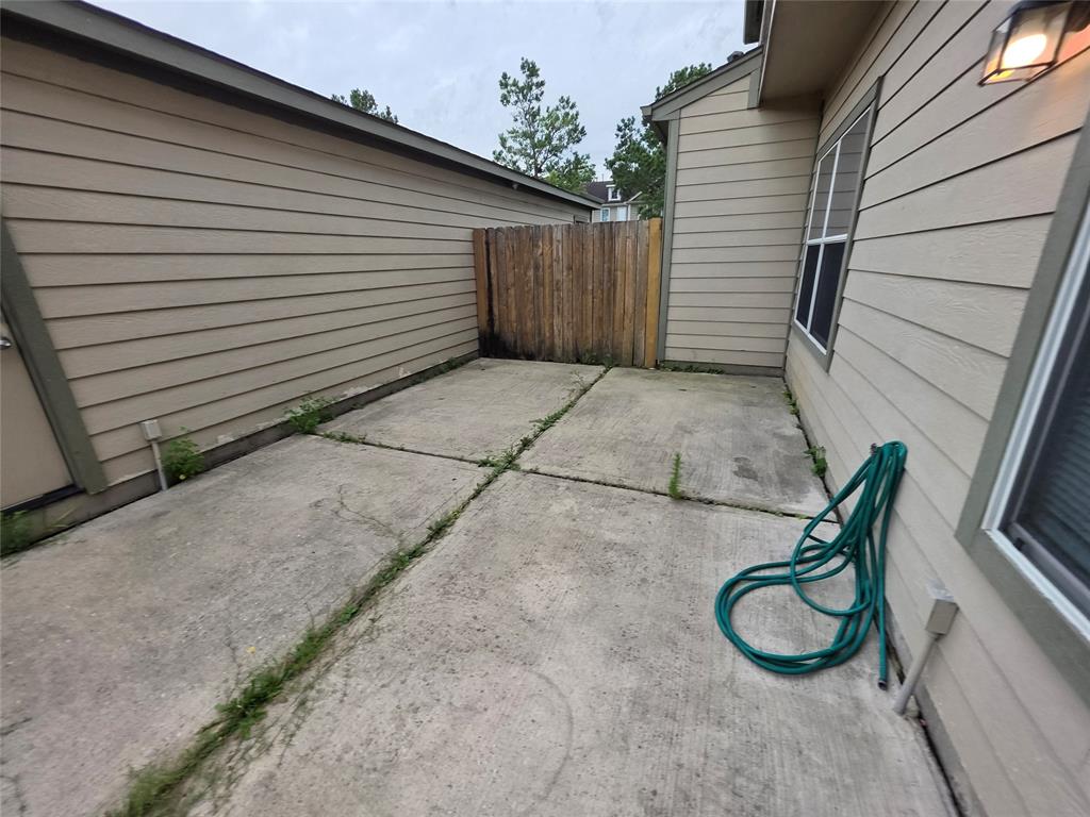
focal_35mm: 13
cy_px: 408
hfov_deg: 106.2
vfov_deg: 89.9
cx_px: 545
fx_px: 409
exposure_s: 1/191
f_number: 1.9
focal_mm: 2.2
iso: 40
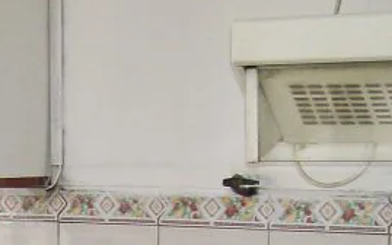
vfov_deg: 8.6
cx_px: -85
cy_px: 459
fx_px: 1549
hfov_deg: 14.0
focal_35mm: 145
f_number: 2.7
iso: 140
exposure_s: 1/84.4
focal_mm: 6
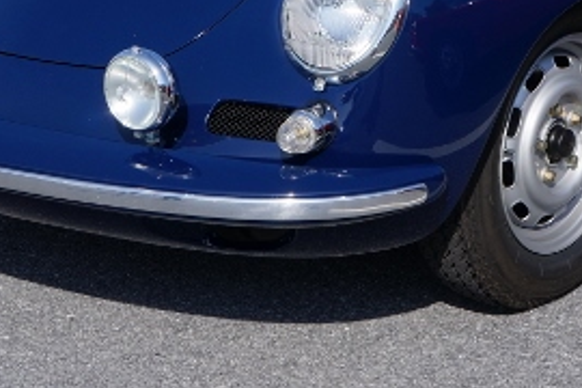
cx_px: 433
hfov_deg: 17.4
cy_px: -3
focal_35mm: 117
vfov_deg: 11.6
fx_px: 1894
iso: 100
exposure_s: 1/125
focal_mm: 33
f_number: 13
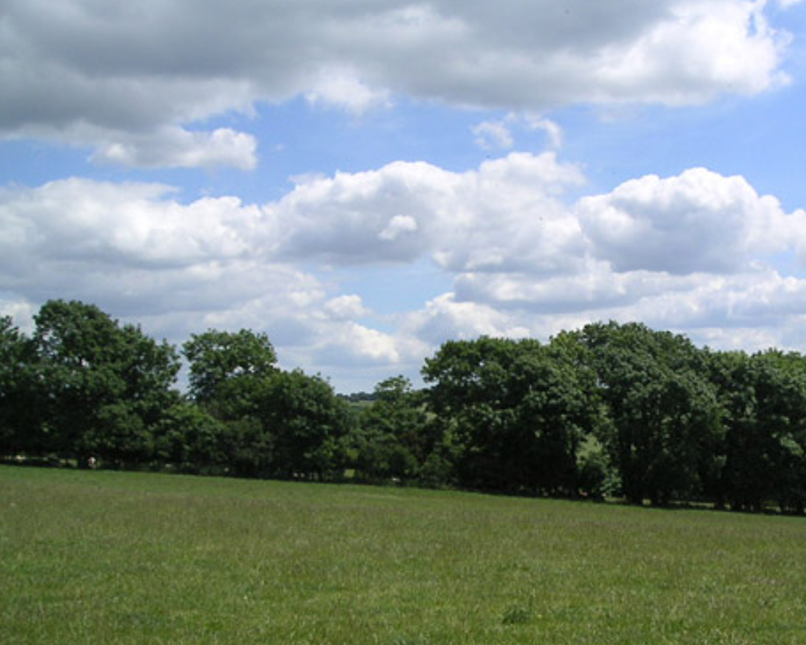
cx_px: 572
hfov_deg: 34.8
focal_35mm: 53
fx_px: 1264
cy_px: 377
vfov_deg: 28.6
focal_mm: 6
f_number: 6.7
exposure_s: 1/250
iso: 50
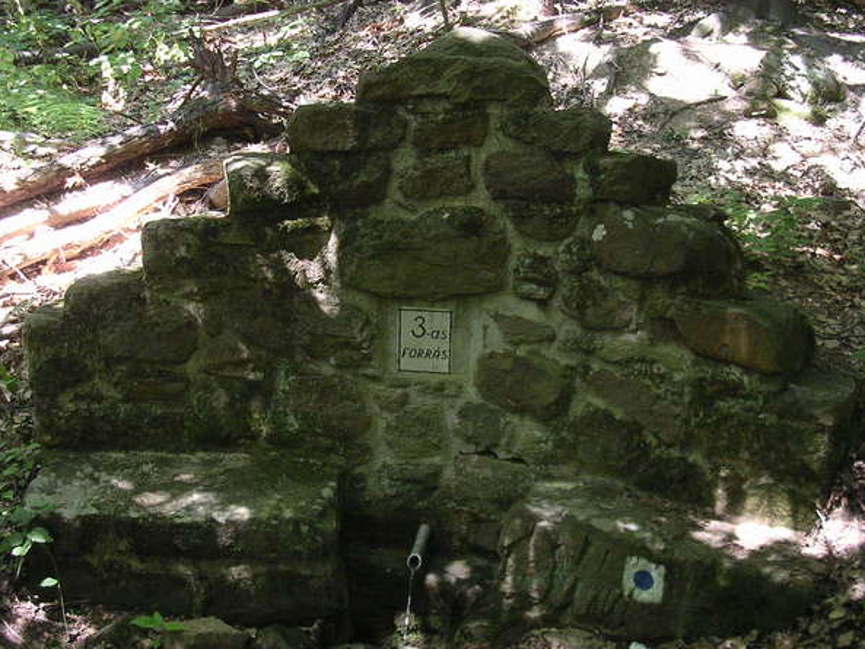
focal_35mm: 41
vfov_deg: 35.1
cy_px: 322
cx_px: 417
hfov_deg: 45.8
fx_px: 1025
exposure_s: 1/64
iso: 400
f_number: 2.8
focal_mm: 5.8
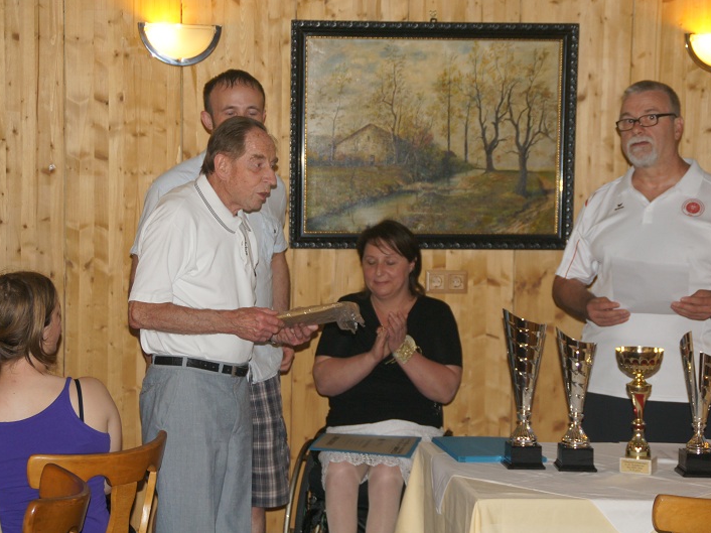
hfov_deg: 20.0
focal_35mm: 98
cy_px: 267
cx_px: 345
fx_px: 2012
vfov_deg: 15.1
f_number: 5
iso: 640
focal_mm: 60
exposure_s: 1/100
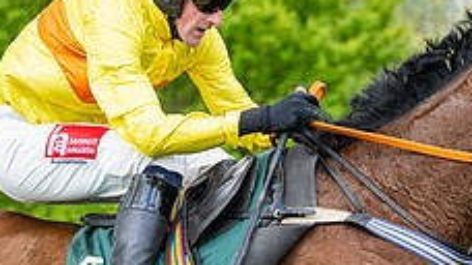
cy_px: 323
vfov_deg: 5.6
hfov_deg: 9.9
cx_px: 212
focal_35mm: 217
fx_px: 2715
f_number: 2.8
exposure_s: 1/2500
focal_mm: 70
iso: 400
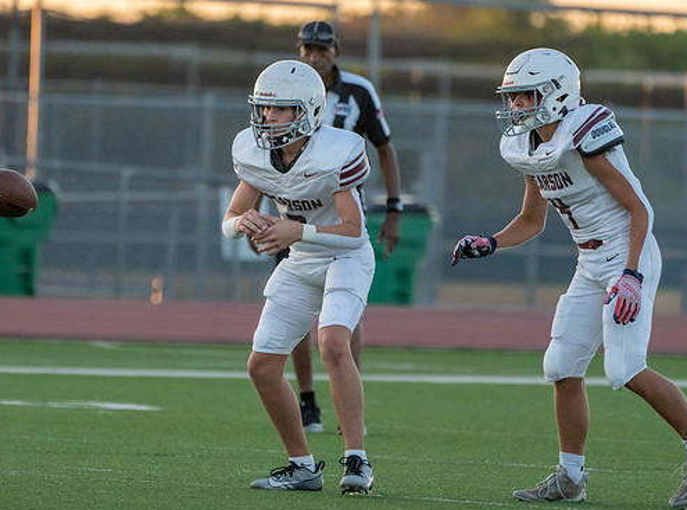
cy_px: 221
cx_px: 314
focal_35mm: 600
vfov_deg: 2.5
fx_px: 11859
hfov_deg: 3.3
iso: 2500
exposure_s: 1/1250
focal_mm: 400
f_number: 5.6
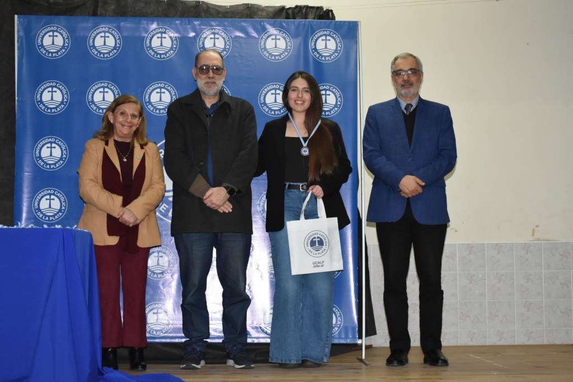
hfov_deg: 28.1
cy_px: 191
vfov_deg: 18.9
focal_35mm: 72
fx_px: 1146
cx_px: 286
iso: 1600
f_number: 8
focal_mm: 48
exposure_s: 1/60
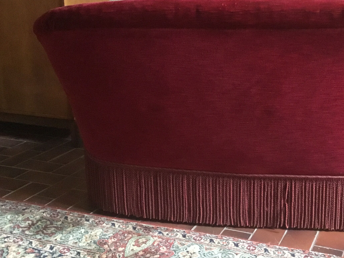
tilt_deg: -14.0
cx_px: 248
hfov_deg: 38.1
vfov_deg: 29.6
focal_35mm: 49
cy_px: 103
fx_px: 487
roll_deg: -0.1
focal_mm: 3.3
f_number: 2.4
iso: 320
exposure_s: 1/17
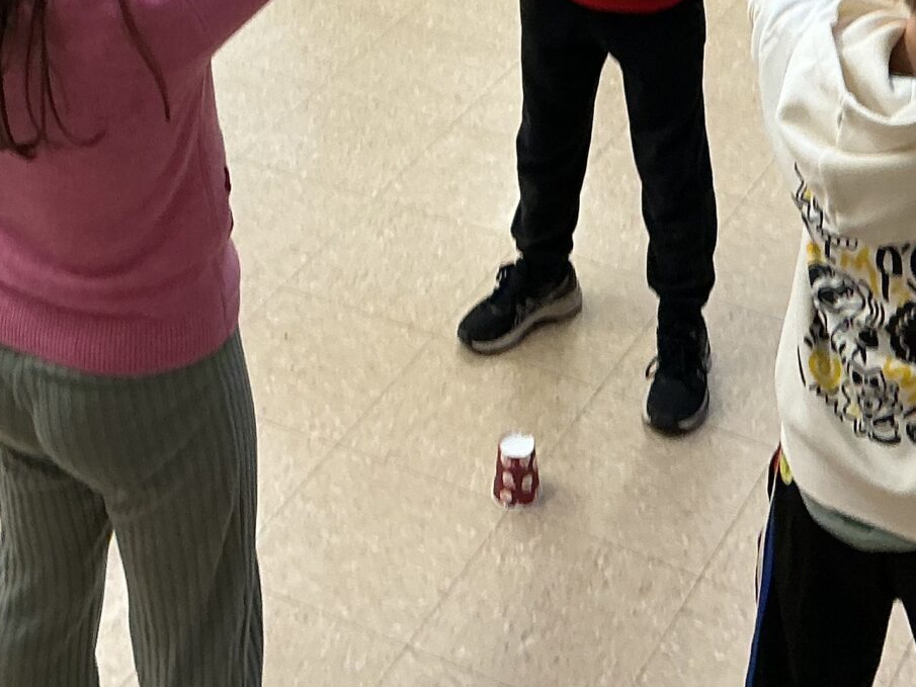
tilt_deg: -23.8
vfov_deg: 17.1
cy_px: -150
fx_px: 2170
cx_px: 526
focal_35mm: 82
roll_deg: -0.1
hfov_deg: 23.8
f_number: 1.8
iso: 80
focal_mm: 3
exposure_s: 1/50
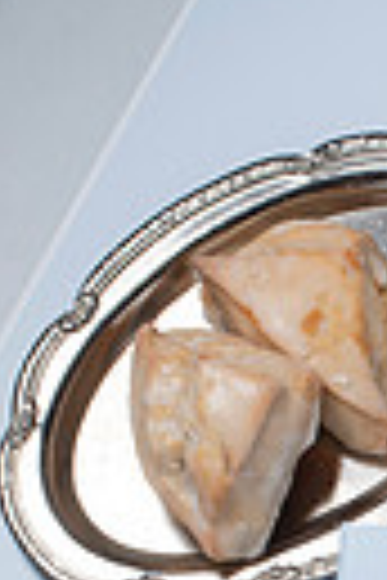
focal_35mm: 175
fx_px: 2822
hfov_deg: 7.6
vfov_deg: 11.4
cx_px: 657
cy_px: 769
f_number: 11
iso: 200
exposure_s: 1/200
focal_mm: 50
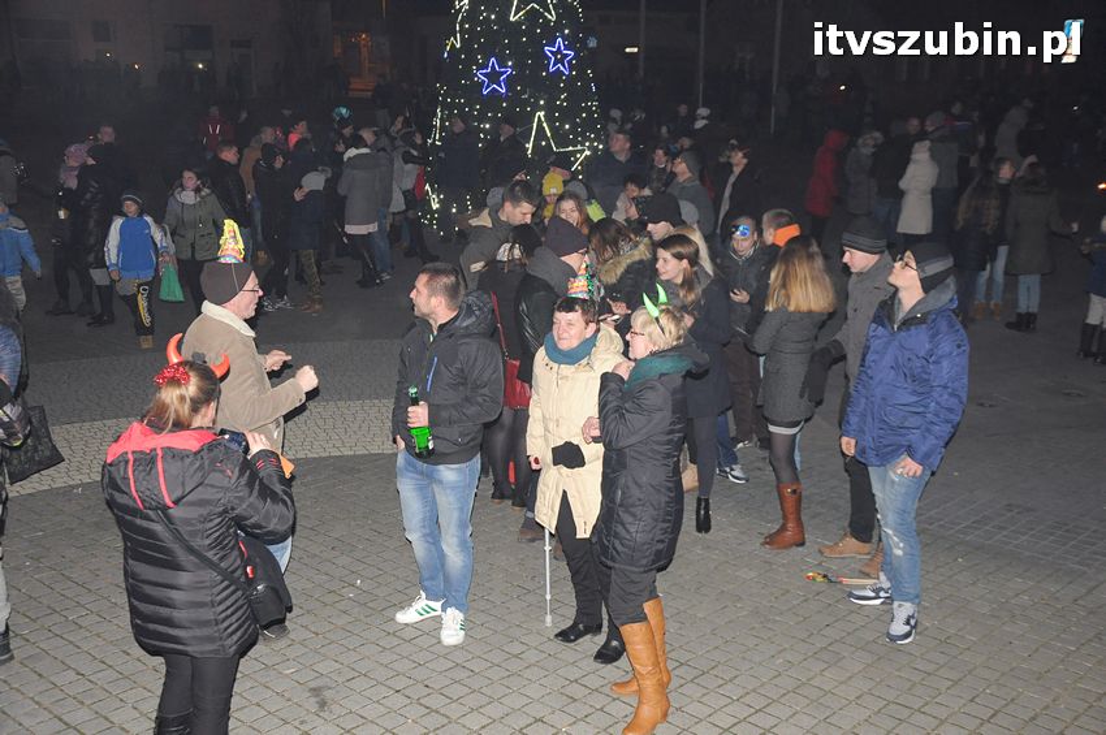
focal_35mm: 39
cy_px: 368
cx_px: 553
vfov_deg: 34.1
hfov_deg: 49.6
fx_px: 1197
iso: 1250
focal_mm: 26
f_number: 4.5
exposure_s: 1/60
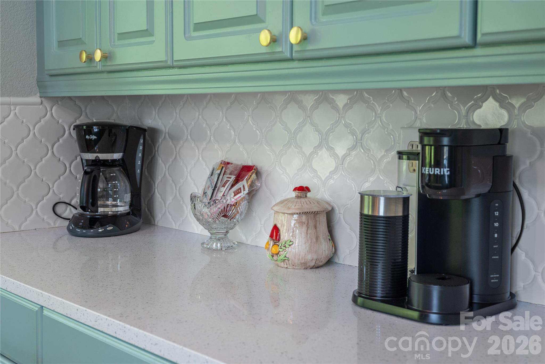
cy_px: 182
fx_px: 757
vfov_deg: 27.0
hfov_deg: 39.6
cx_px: 272
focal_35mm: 50
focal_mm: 50
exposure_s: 1/40
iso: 320
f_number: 6.3
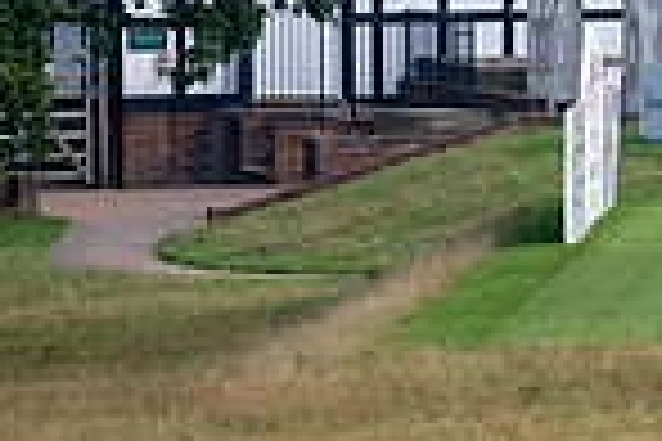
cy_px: -254
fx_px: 21771
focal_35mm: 1184
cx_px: 1283
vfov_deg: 1.2
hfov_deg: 1.7
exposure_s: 1/500
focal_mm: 300
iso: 400
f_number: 6.3
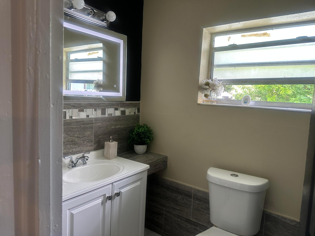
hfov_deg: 71.6
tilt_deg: -6.5
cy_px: 118
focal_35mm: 24
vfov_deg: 56.8
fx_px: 218
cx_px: 158
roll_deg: -2.8
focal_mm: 6.86
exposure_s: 1/120
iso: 125
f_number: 1.78
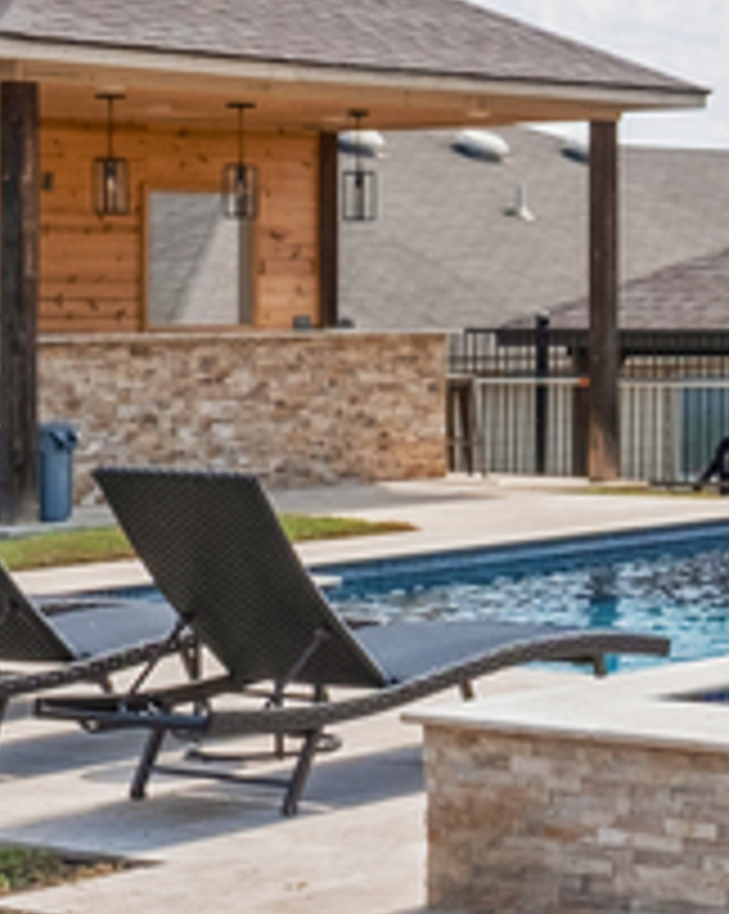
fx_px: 2836
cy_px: 212
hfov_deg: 12.4
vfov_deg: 18.2
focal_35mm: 105
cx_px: 1584
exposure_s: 1/200
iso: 125
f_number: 7.1
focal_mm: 9
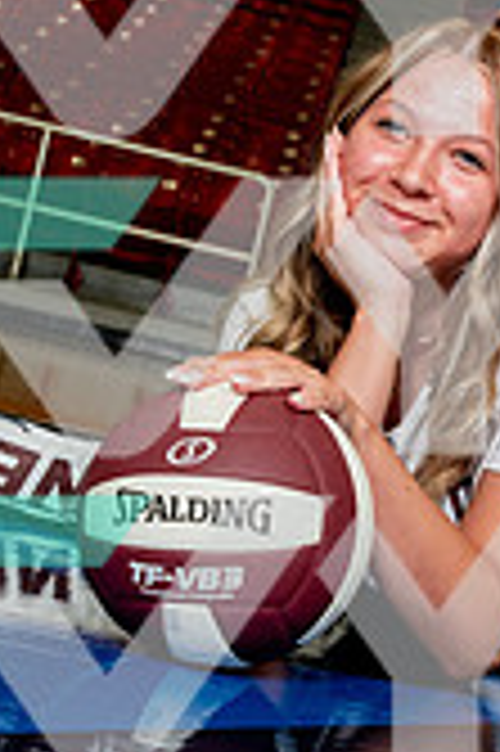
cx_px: 554
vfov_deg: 18.9
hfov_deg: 12.4
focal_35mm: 108
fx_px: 2255
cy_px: 320
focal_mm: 40
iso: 800
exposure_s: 1/200
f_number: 7.1
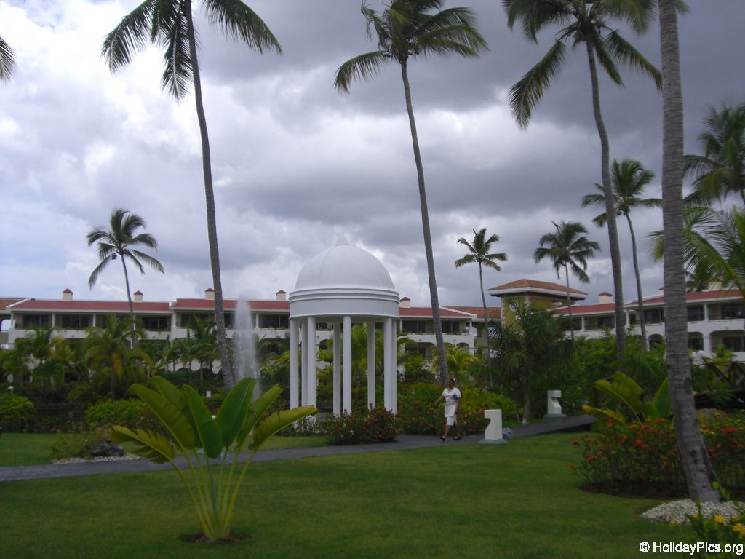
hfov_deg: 49.0
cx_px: 372
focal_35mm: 38
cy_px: 280
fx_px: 818
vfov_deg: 37.7
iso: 64
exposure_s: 1/200
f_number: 8
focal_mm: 6.2
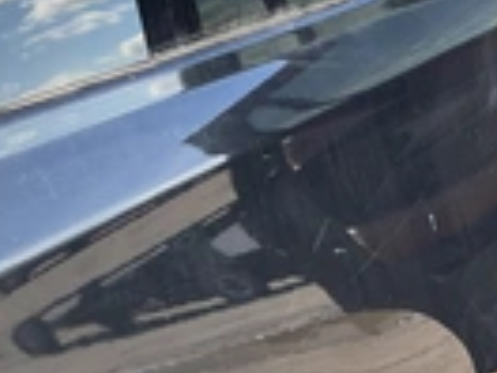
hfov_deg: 20.9
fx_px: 1263
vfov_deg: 16.4
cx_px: 580
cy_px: -19
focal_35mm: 88
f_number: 1.8
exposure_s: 1/380
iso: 25
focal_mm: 3
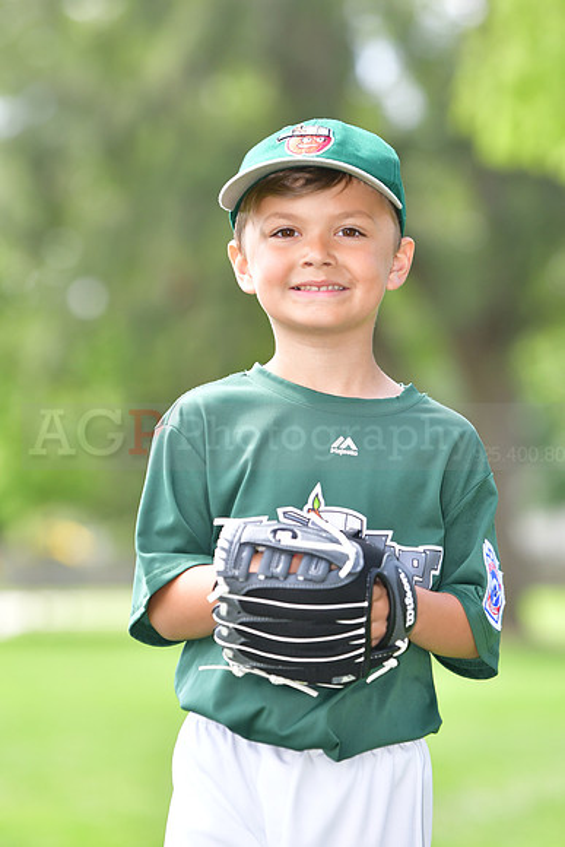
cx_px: 282
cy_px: 424
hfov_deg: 6.8
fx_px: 4764
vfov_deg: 10.2
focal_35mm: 202
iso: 500
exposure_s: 1/1250
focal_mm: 135
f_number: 4
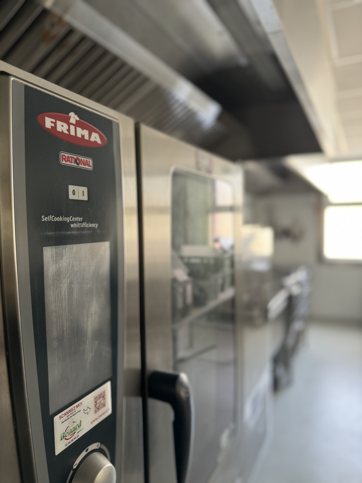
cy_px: 242
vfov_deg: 71.6
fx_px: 335
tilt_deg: -4.3
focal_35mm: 24
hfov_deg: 56.8
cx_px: 181
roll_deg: +0.5
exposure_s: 1/50
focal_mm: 6.76
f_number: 1.78
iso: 160
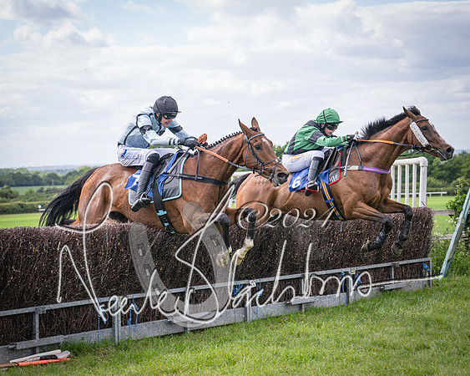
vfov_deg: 17.7
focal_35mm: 87
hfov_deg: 22.0
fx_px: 1206
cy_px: 187
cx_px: 164
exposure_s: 1/2000
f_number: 4
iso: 400
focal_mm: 70
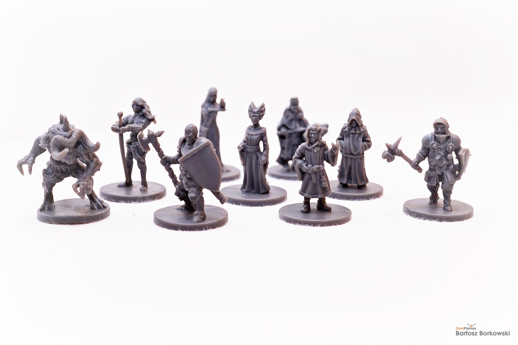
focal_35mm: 52
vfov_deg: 25.7
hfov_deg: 37.9
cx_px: 259
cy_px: 172
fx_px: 755
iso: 200
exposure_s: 1/60
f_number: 10
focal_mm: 35
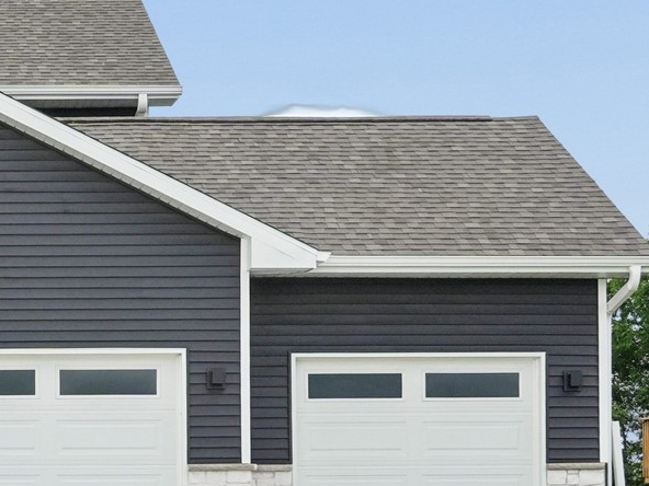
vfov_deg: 11.9
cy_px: 333
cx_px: -112
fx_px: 2325
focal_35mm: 124
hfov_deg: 15.4
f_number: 9
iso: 400
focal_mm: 30
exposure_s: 1/500
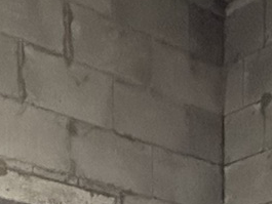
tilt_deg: -2.0
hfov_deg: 18.1
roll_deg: +0.7
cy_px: 497
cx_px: 59
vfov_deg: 11.3
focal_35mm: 108
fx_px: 849
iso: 1600
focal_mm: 2.22
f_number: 2.2
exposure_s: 1/43
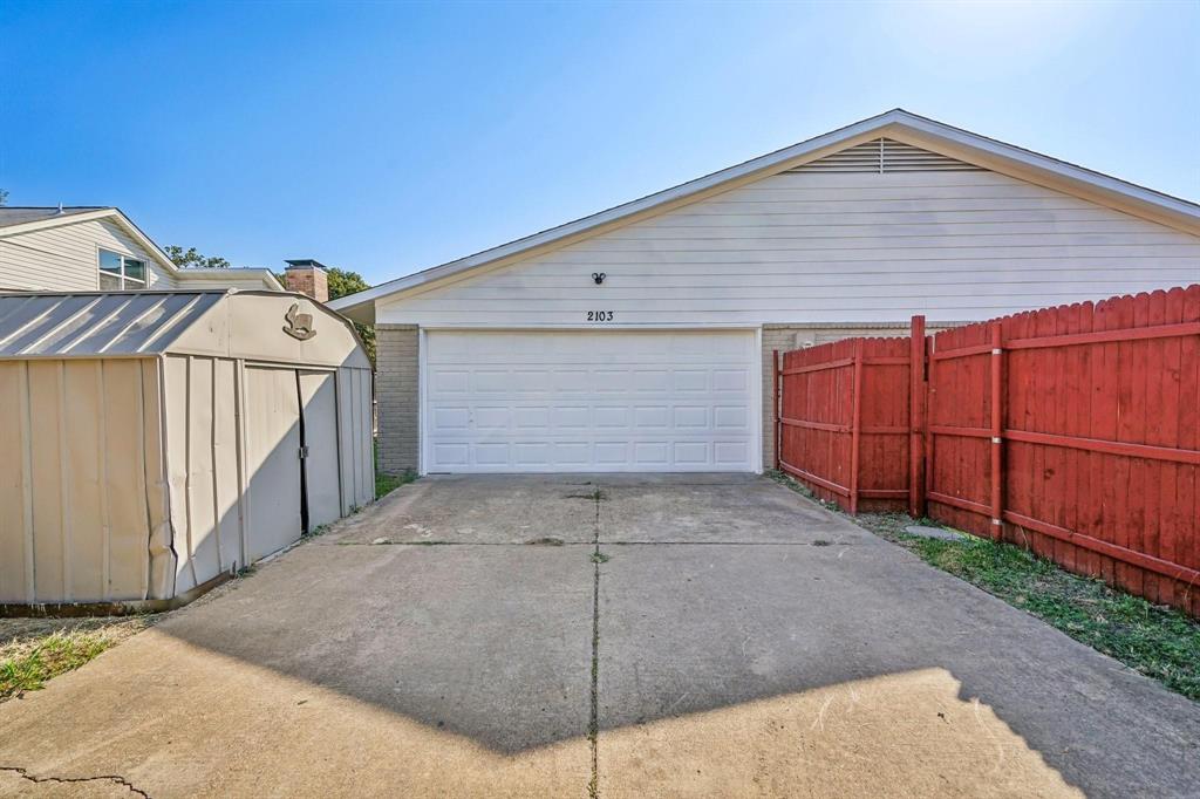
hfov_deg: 96.8
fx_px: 533
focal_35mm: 16
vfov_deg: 73.7
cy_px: 400
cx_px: 600
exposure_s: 1/1000
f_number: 8
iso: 320
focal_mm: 16
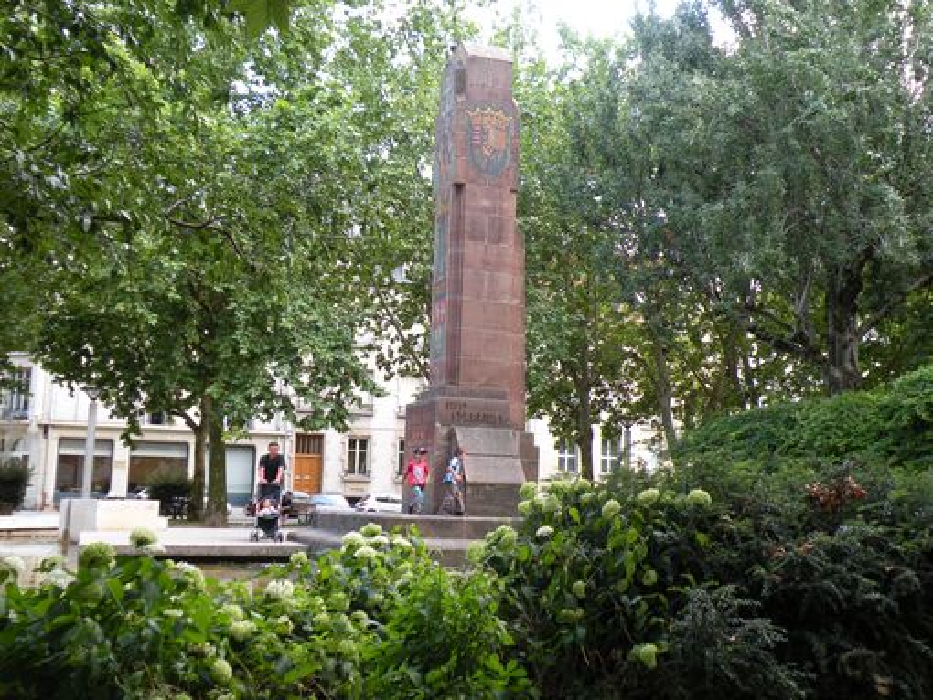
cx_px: 466
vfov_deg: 34.4
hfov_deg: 44.8
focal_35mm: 42
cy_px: 350
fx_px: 1133
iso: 64
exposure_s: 1/82.2
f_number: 3.2
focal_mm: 7.4
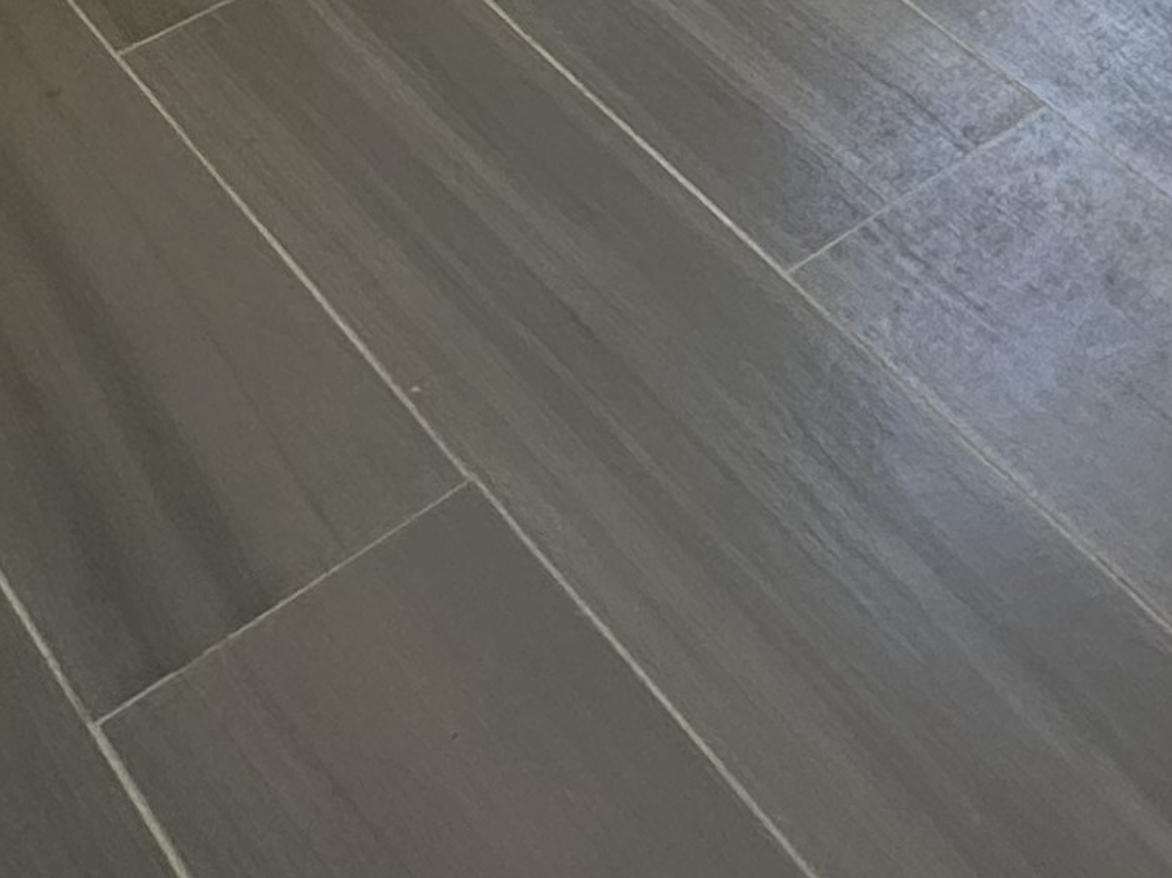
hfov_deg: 21.1
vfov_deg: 14.2
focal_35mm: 75
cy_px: -1150
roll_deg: -0.9
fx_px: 2538
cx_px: 1854
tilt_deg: -12.5
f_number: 2.2
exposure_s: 1/241
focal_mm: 2.22
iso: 40
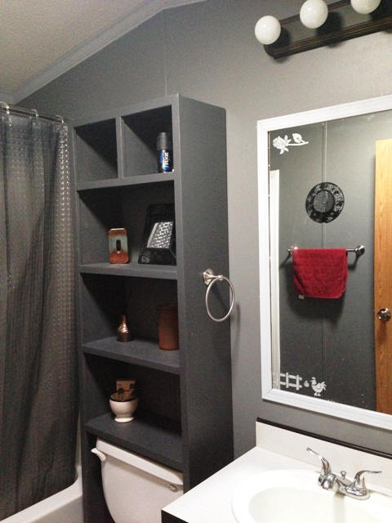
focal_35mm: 33
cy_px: 262
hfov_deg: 42.9
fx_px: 498
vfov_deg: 55.4
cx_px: 196
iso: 400
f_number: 2.4
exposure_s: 1/17
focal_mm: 4.13
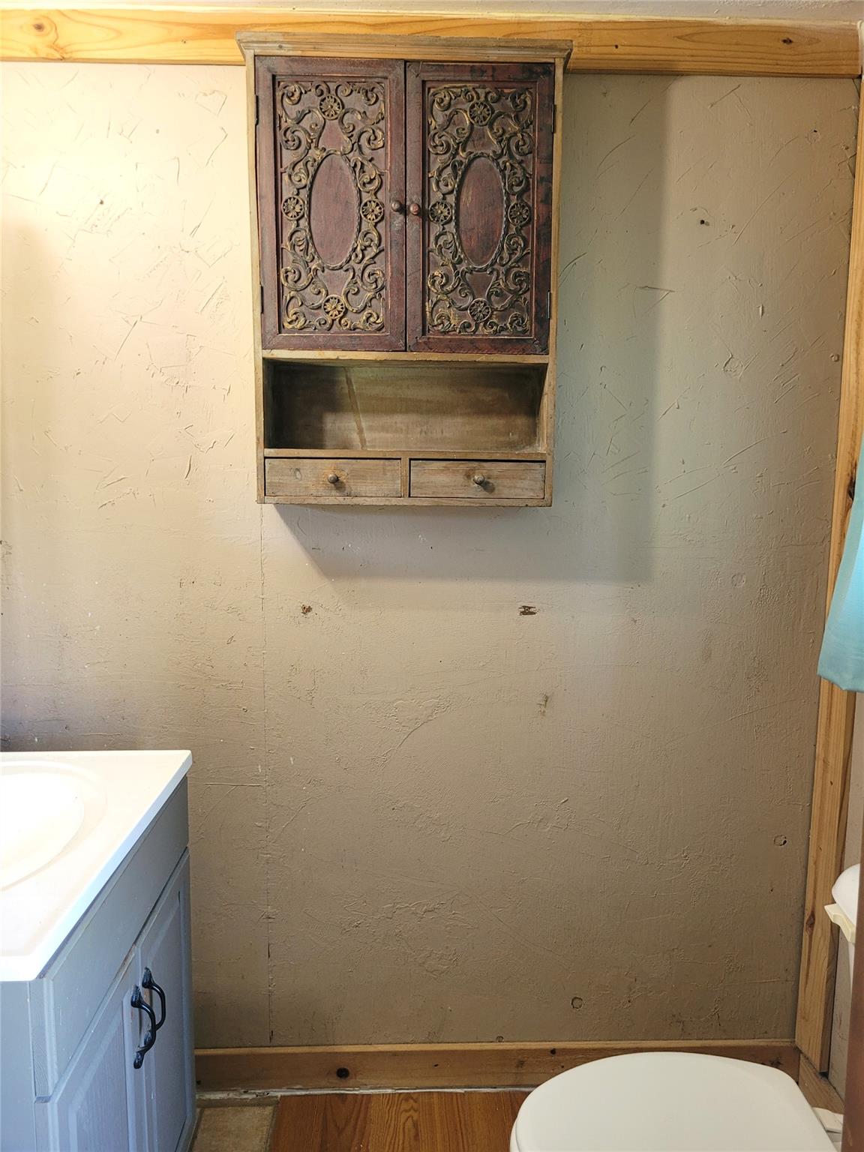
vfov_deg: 67.3
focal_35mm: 26
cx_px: 432
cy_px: 576
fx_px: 865
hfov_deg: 53.1
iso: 160
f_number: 1.8
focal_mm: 5.4
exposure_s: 1/40
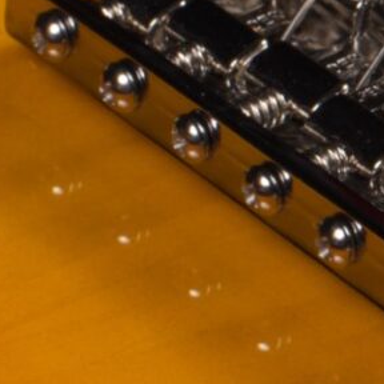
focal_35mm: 378
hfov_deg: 4.5
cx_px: 1029
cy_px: 234
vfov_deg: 4.6
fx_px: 4744
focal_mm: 50
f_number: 16
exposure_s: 1/100
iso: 100
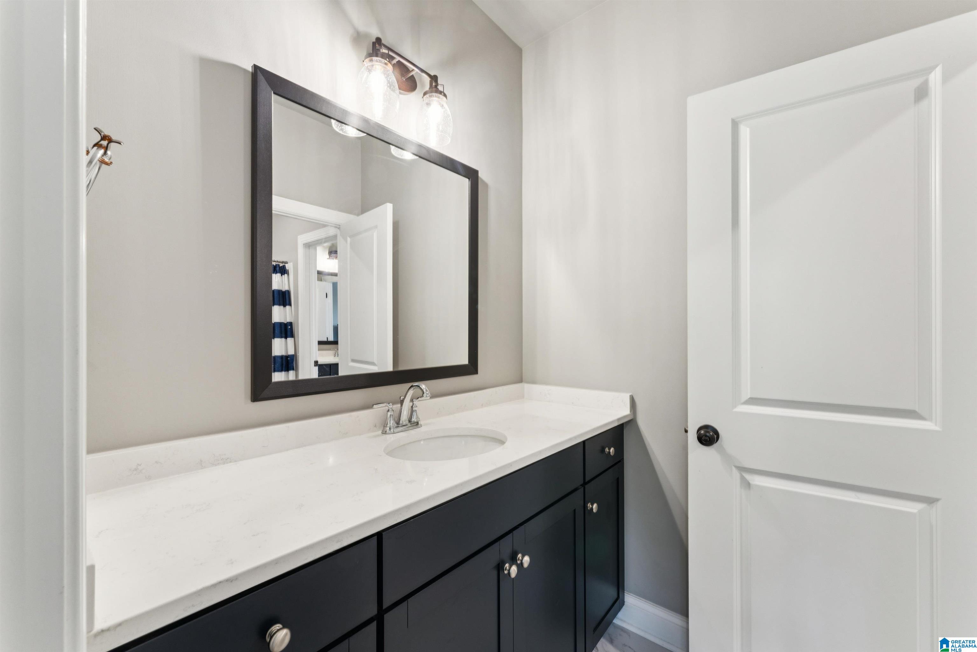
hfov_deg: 104.3
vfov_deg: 81.2
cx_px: 488
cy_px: 326
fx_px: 380
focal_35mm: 14
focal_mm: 14
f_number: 13
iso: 400
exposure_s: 1/4
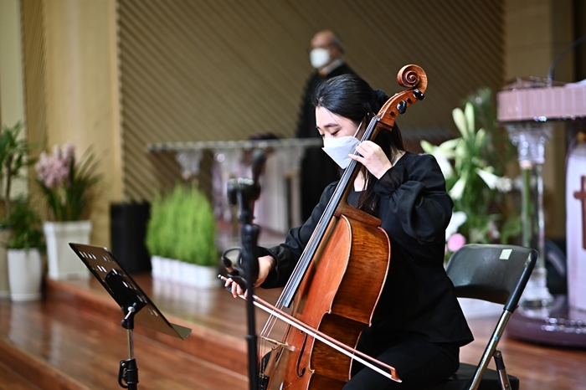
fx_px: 1383
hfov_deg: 23.9
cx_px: 293
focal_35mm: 85
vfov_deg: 16.1
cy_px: 195
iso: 500
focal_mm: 85
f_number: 1.8
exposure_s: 1/320
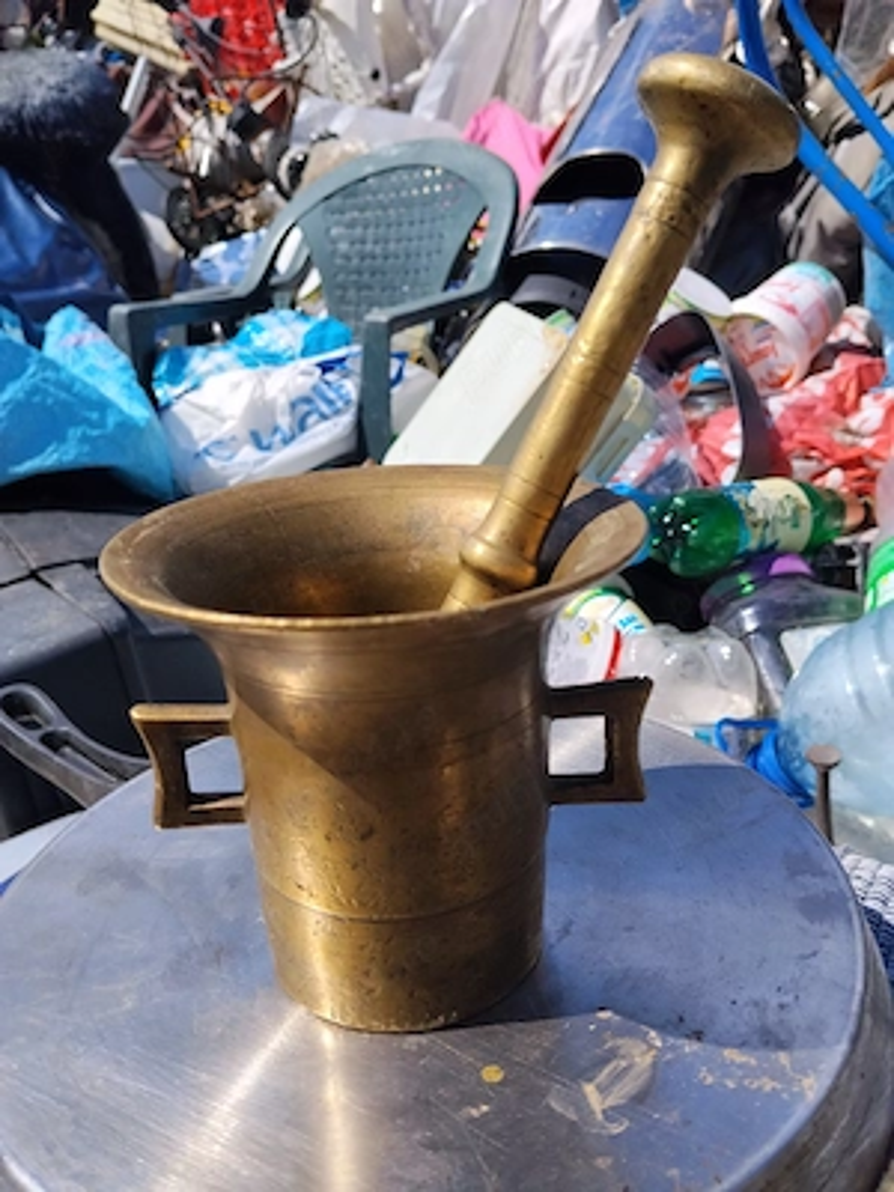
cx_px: 447
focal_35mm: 29
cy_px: 596
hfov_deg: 48.2
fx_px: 999
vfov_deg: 61.7
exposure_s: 1/1957
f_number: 1.8
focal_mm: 4.22
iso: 50
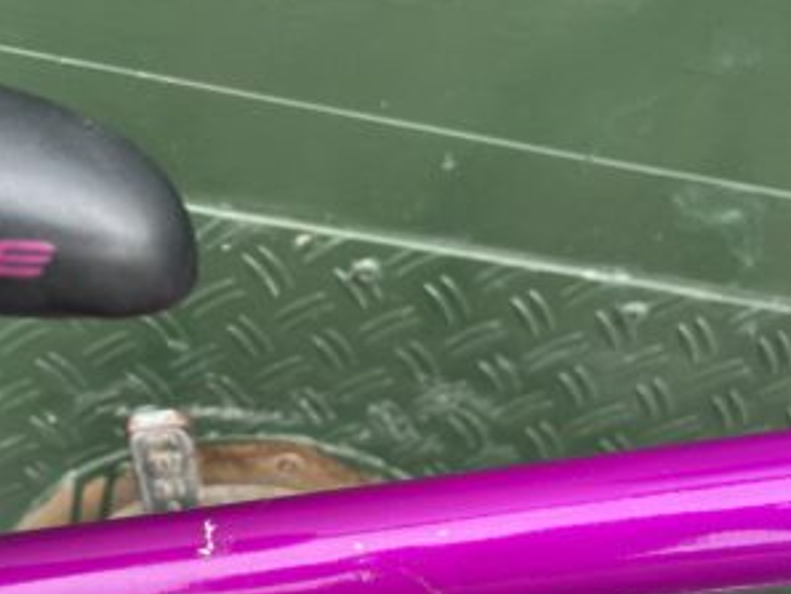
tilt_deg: -46.4
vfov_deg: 34.1
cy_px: 384
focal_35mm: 42
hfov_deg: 44.0
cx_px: 253
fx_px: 960
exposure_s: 1/133
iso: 50
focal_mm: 5.1
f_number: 1.6
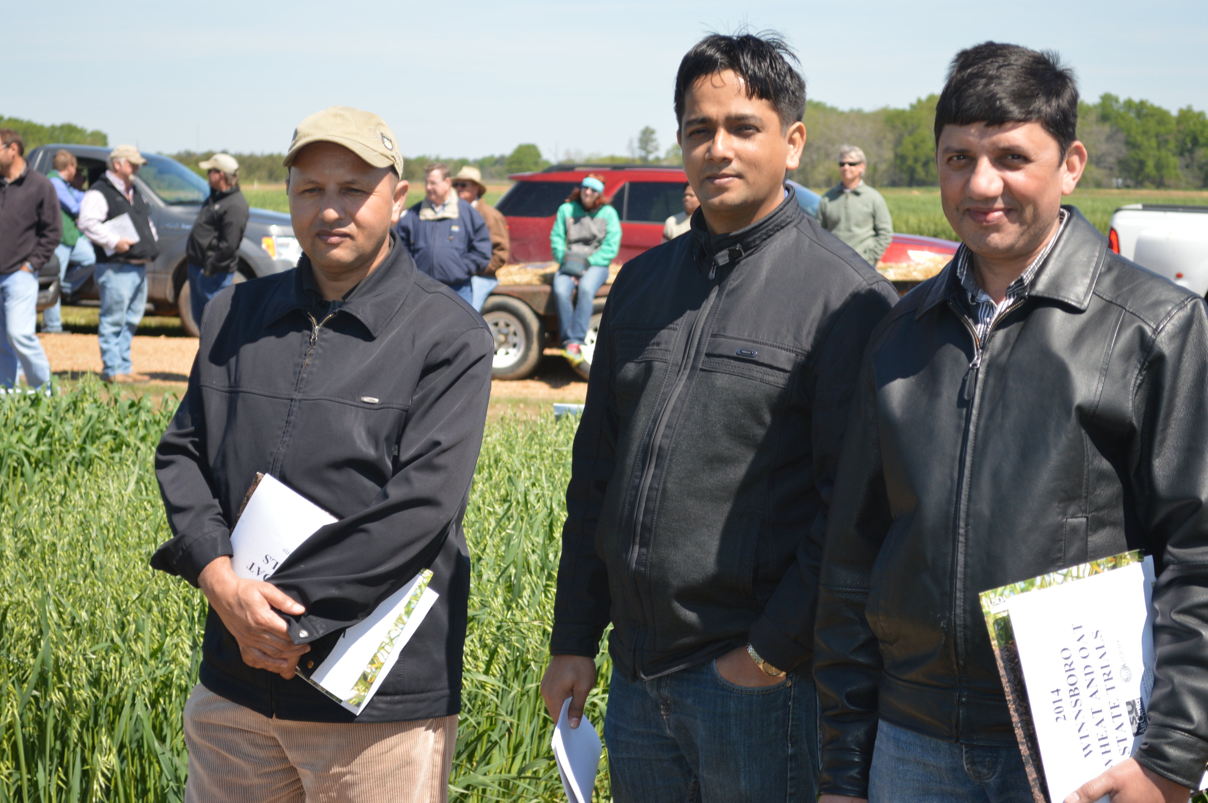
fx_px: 2766
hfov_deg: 24.6
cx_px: 604
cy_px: 402
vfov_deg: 16.5
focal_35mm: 82
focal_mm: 55
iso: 100
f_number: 6.3
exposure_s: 1/200
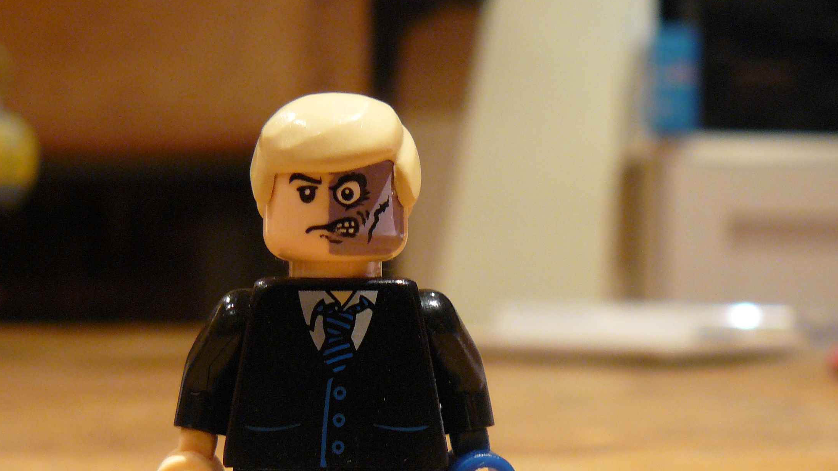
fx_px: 1266
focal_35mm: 57
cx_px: 347
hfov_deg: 36.5
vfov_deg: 21.0
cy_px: 298
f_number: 2.8
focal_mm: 6.1
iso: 200
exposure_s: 1/3.2
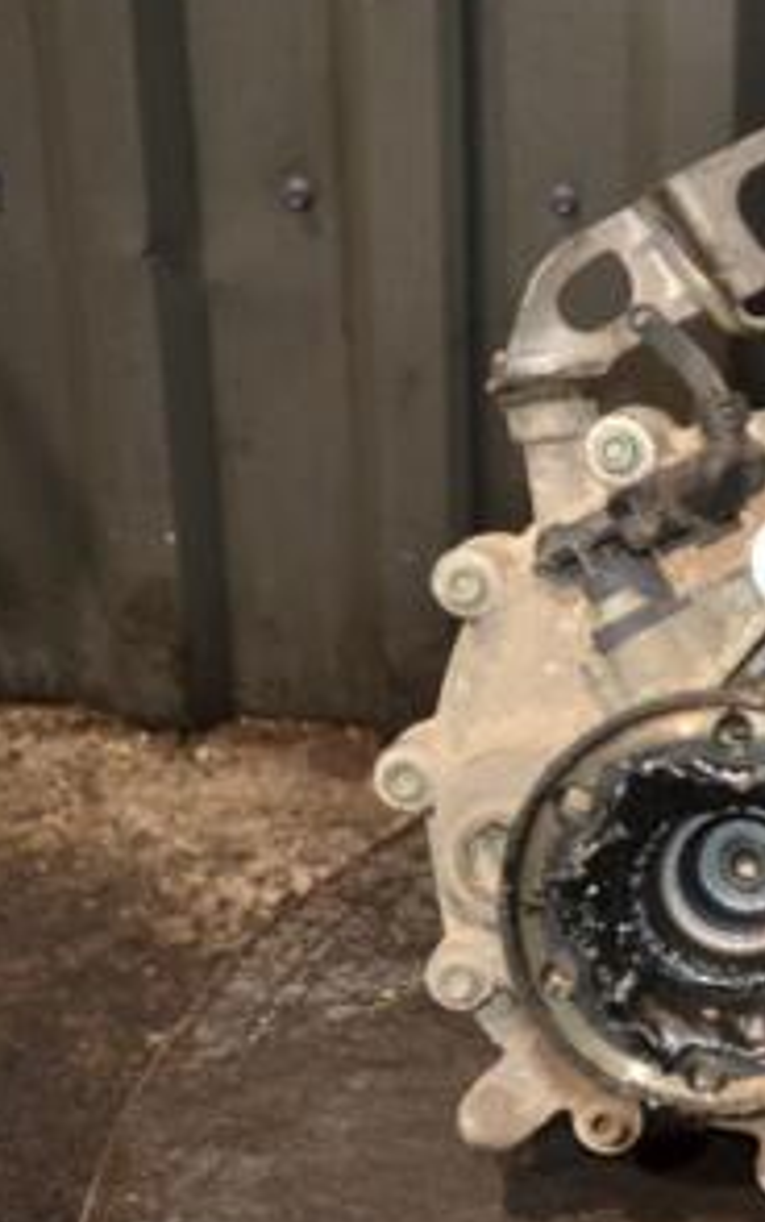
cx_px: 1156
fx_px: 2601
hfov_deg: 15.4
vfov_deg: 26.4
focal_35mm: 78
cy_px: 644
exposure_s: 1/60
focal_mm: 25
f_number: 5
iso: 800
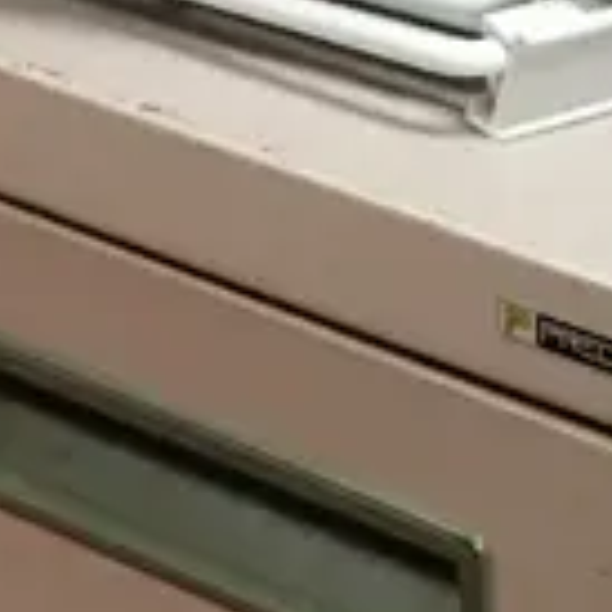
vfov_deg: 8.2
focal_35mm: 191
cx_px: 1197
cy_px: 1581
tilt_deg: -34.5
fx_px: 3820
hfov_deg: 8.7
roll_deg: -5.0
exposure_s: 1/17
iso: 40
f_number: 2.2
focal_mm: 4.15
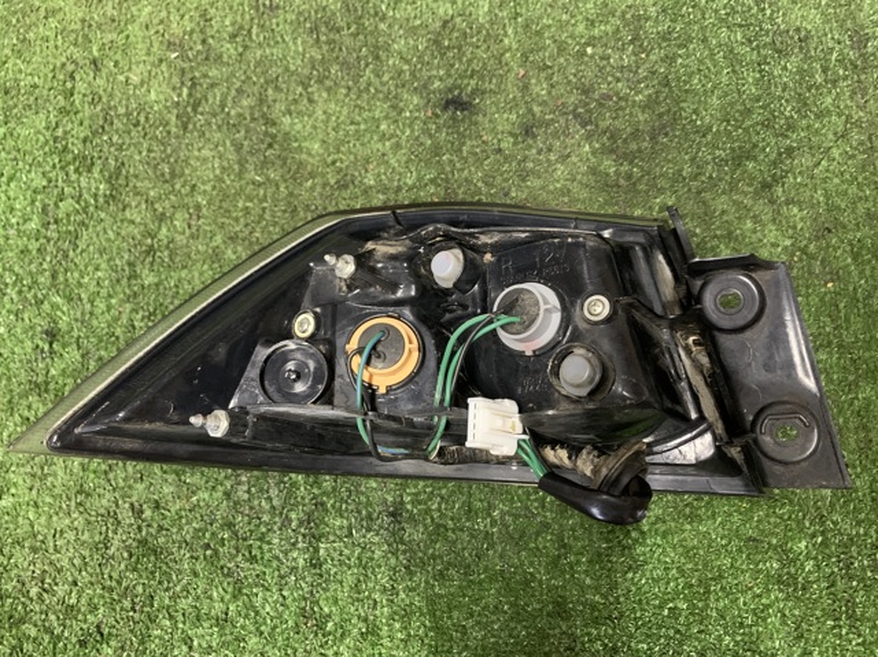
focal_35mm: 26
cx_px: 439
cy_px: 328
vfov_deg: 53.0
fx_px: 659
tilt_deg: -79.8
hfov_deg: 67.3
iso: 500
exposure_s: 1/30
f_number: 1.8
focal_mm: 4.25
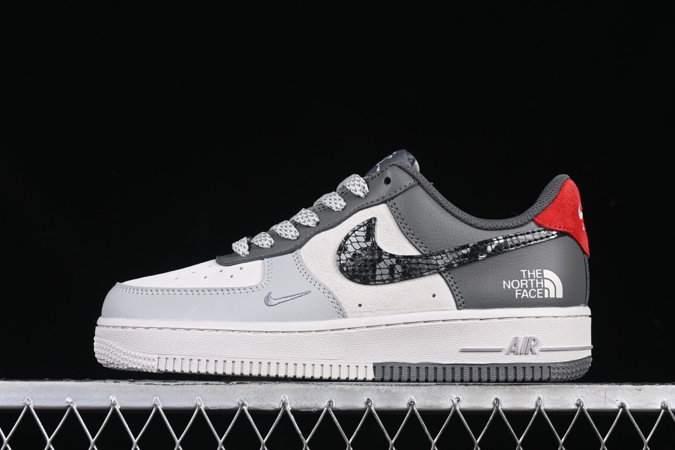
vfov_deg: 16.1
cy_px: 223
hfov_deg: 23.9
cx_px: 347
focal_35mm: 85
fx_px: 1594
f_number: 8
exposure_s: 1/80
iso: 160
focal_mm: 50
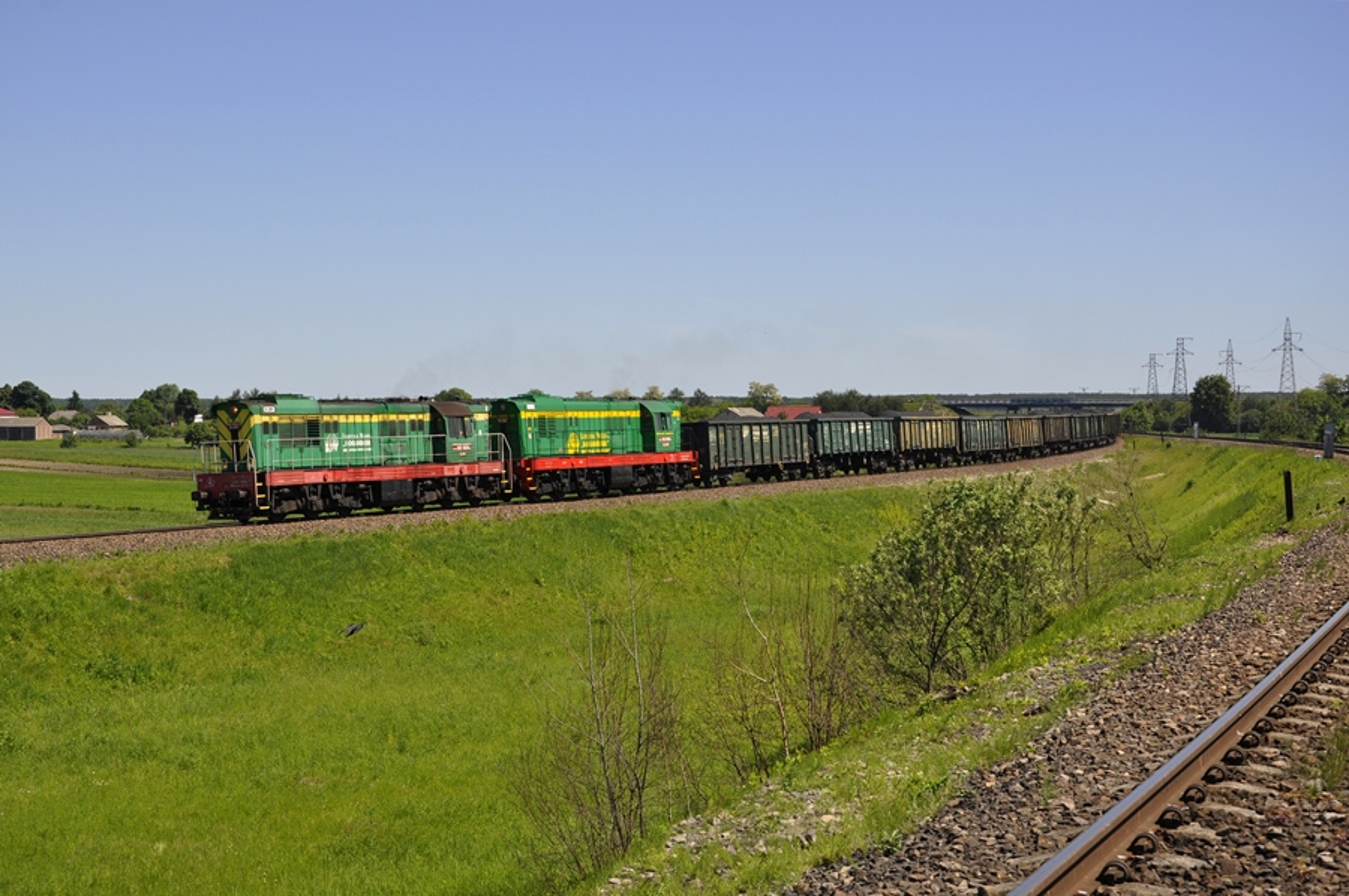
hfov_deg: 35.1
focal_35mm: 57
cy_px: 448
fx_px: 2134
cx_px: 674
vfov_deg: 23.7
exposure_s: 1/500
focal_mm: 38
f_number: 8
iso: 200
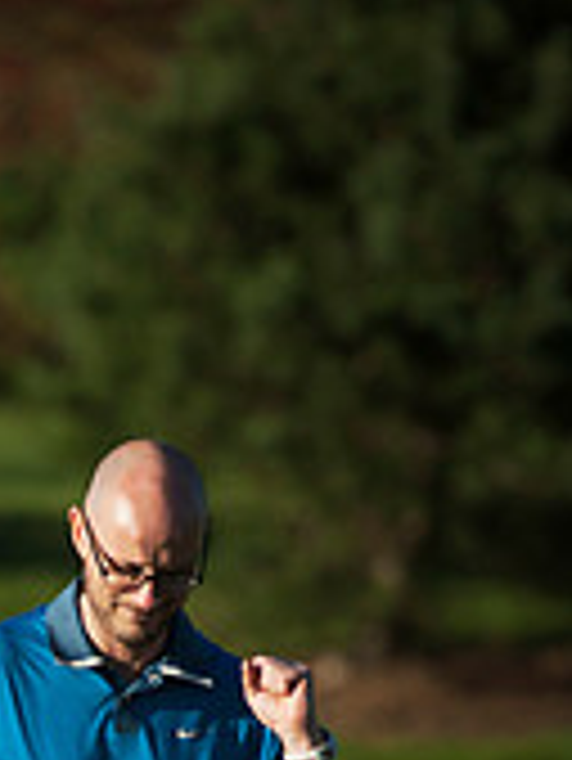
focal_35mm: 766
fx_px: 16855
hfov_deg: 1.9
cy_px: 971
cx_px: -97
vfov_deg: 2.6
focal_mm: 300
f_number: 5
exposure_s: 1/2500
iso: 200
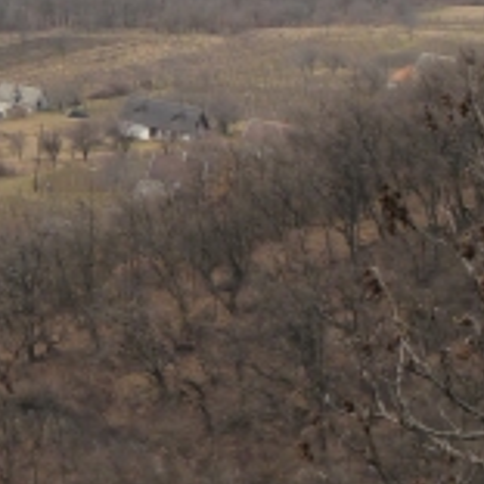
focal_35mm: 188
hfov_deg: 9.1
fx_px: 2974
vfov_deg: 9.2
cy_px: -105
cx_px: -171
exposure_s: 1/400
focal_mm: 9.2
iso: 160
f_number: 5.6
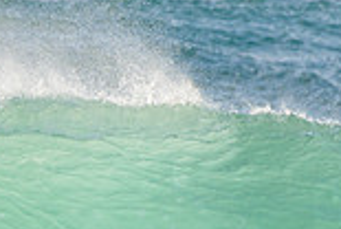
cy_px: 343
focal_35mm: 2289
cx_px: -60
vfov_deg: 0.6
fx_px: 21723
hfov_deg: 0.9
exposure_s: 1/2000
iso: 400
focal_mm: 500
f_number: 5.6
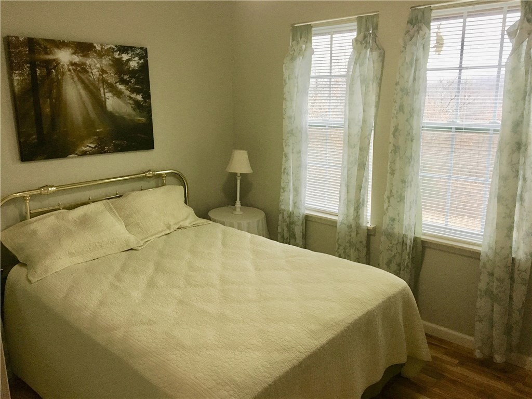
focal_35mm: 29
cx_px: 266
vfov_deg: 48.2
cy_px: 200
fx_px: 446
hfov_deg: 61.7
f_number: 2.2
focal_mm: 4.15
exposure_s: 1/30
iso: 160
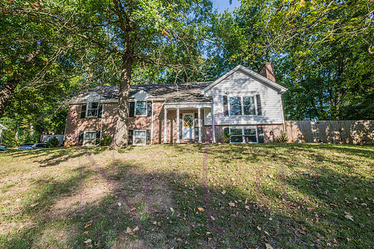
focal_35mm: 15
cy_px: 124
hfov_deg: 100.4
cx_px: 183
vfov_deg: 77.4
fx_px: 156
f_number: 16
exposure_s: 1/400
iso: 800
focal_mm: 14
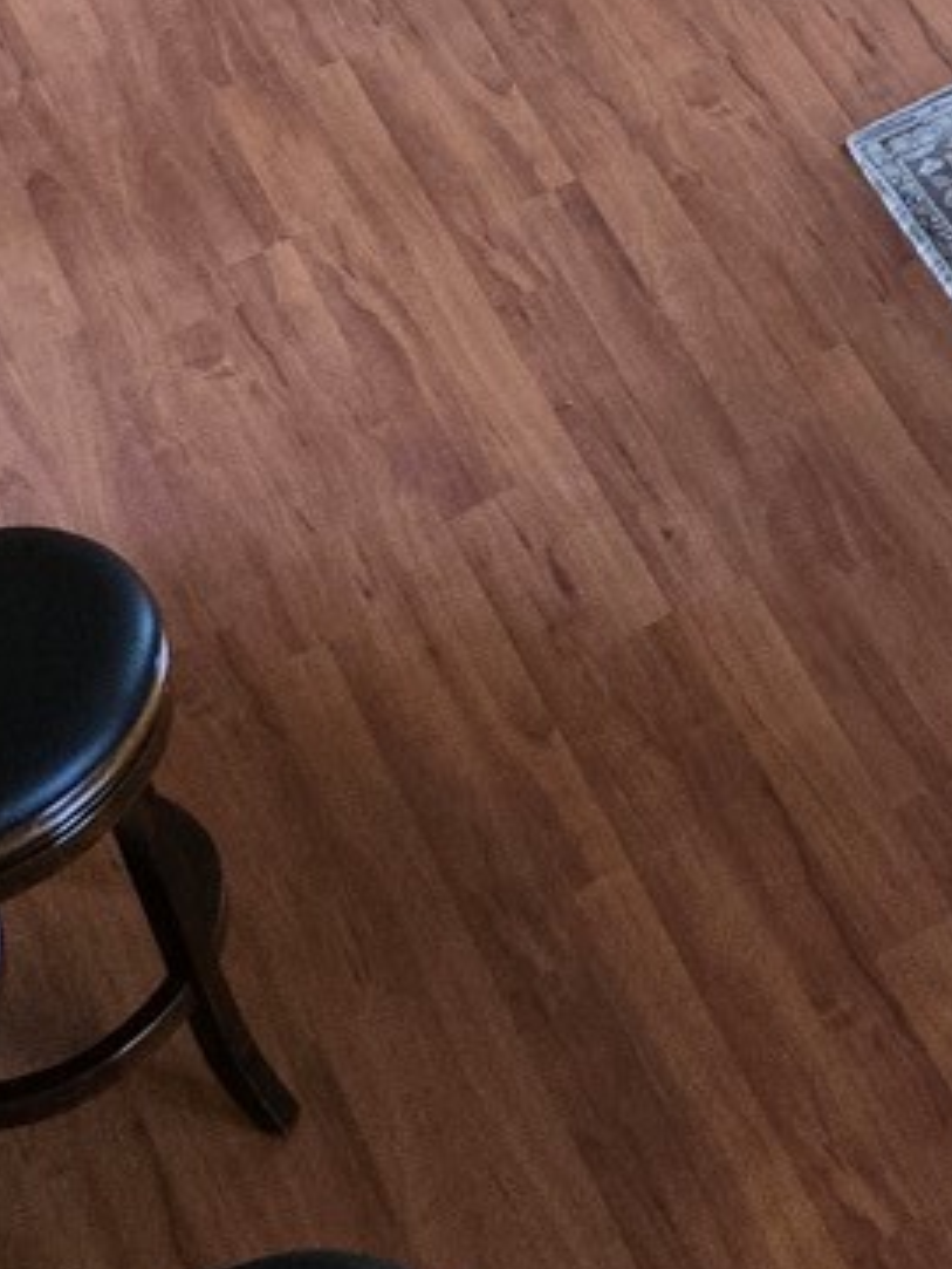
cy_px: -823
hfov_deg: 12.5
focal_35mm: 102
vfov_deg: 16.8
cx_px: 1978
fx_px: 3738
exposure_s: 1/120
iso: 250
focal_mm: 5.4
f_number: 1.8
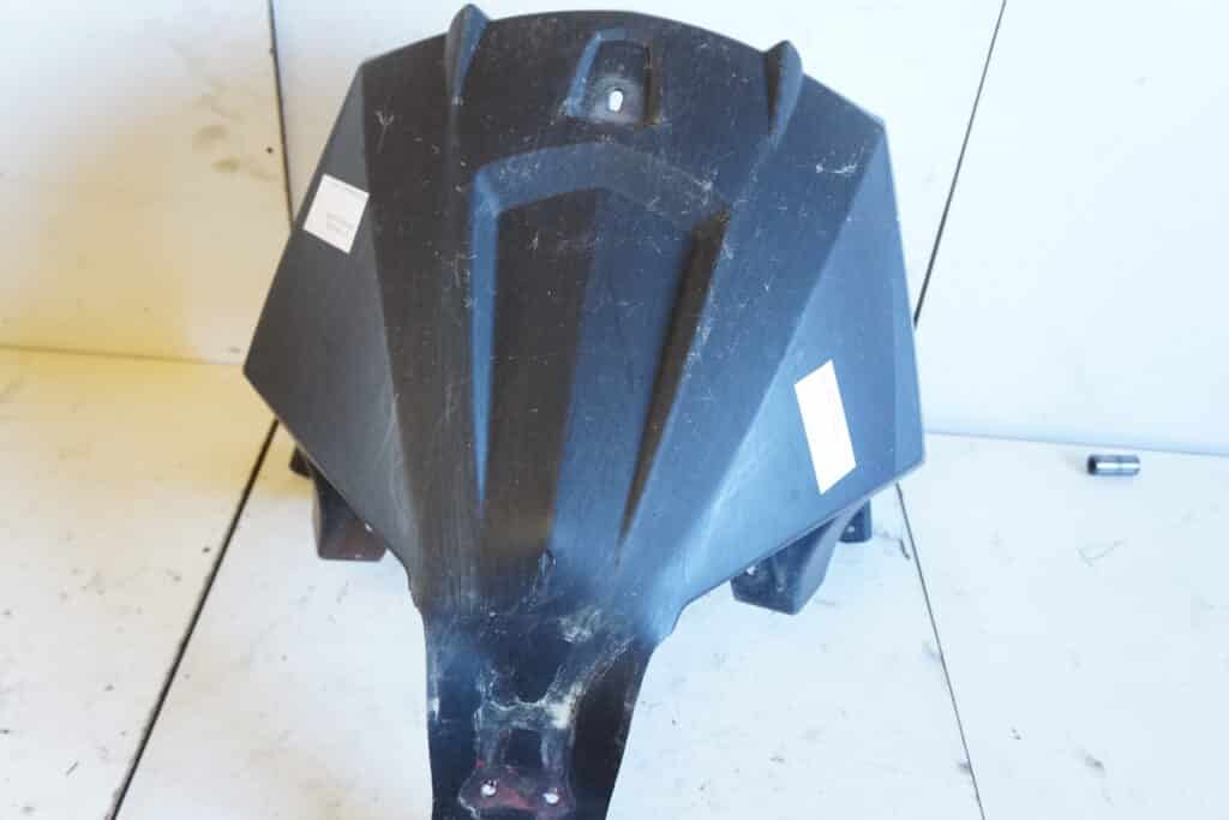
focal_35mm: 30
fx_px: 1024
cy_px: 410
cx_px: 614
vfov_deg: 43.6
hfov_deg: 61.9
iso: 1250
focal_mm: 20
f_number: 4
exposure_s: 1/60
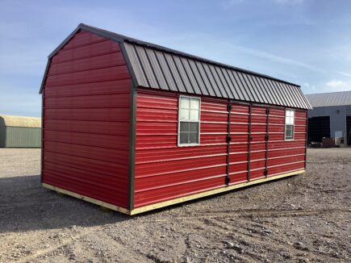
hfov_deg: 58.4
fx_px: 314
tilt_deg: +0.7
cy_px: 132
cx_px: 176
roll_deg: +0.1
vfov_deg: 45.4
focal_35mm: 31
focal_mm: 3.3
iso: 25
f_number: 2.4
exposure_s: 1/1058
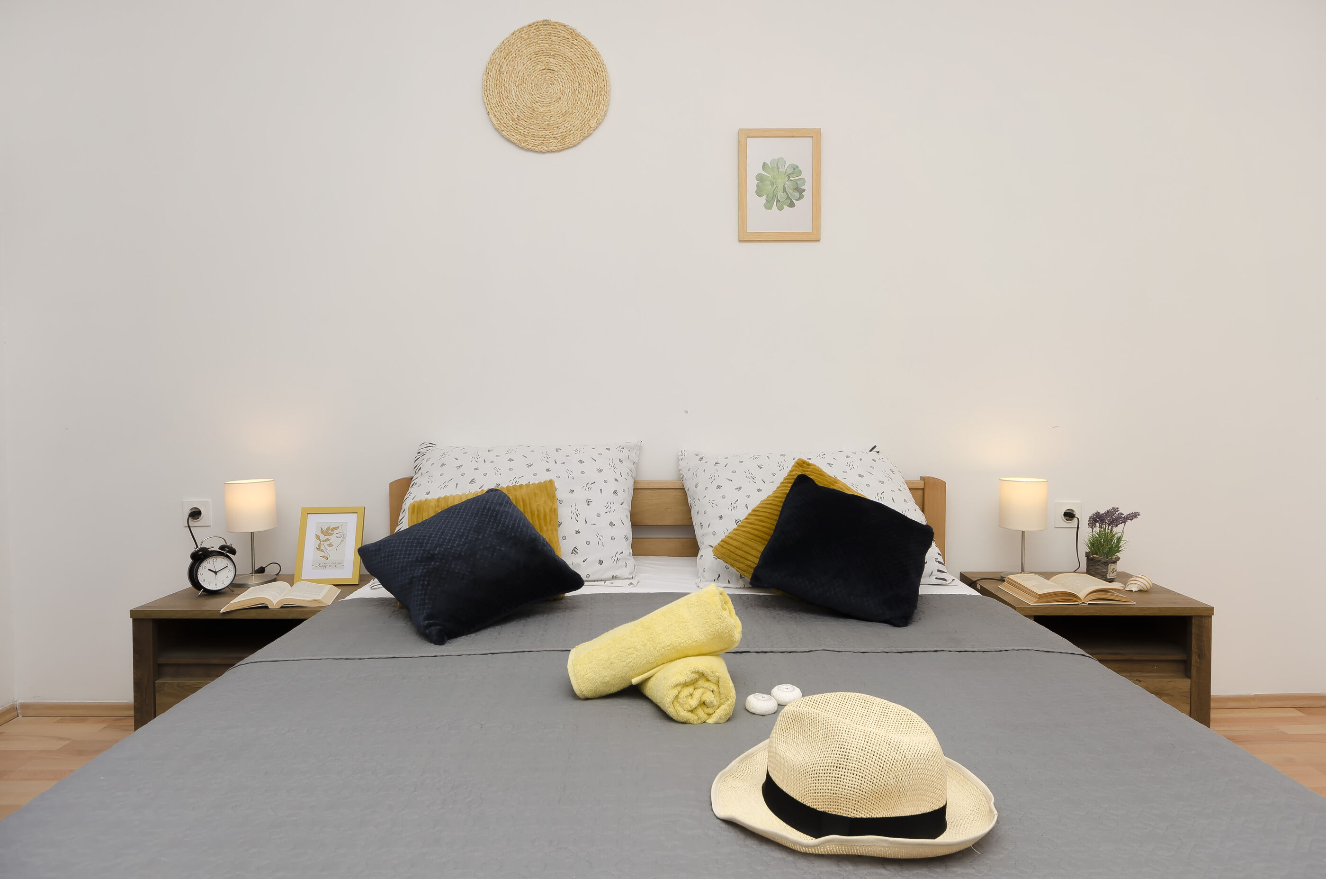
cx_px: 663
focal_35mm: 22
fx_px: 827
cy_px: 440
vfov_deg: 55.9
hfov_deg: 77.4
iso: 100
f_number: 7.1
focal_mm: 15
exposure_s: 1/100
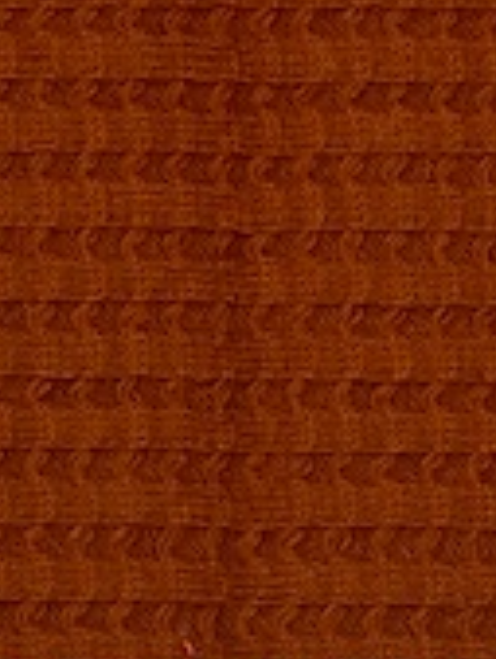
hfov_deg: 6.8
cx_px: 246
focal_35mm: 219
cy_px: 827
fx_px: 4179
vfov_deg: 8.9
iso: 20
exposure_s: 1/232
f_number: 1.8
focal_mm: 3
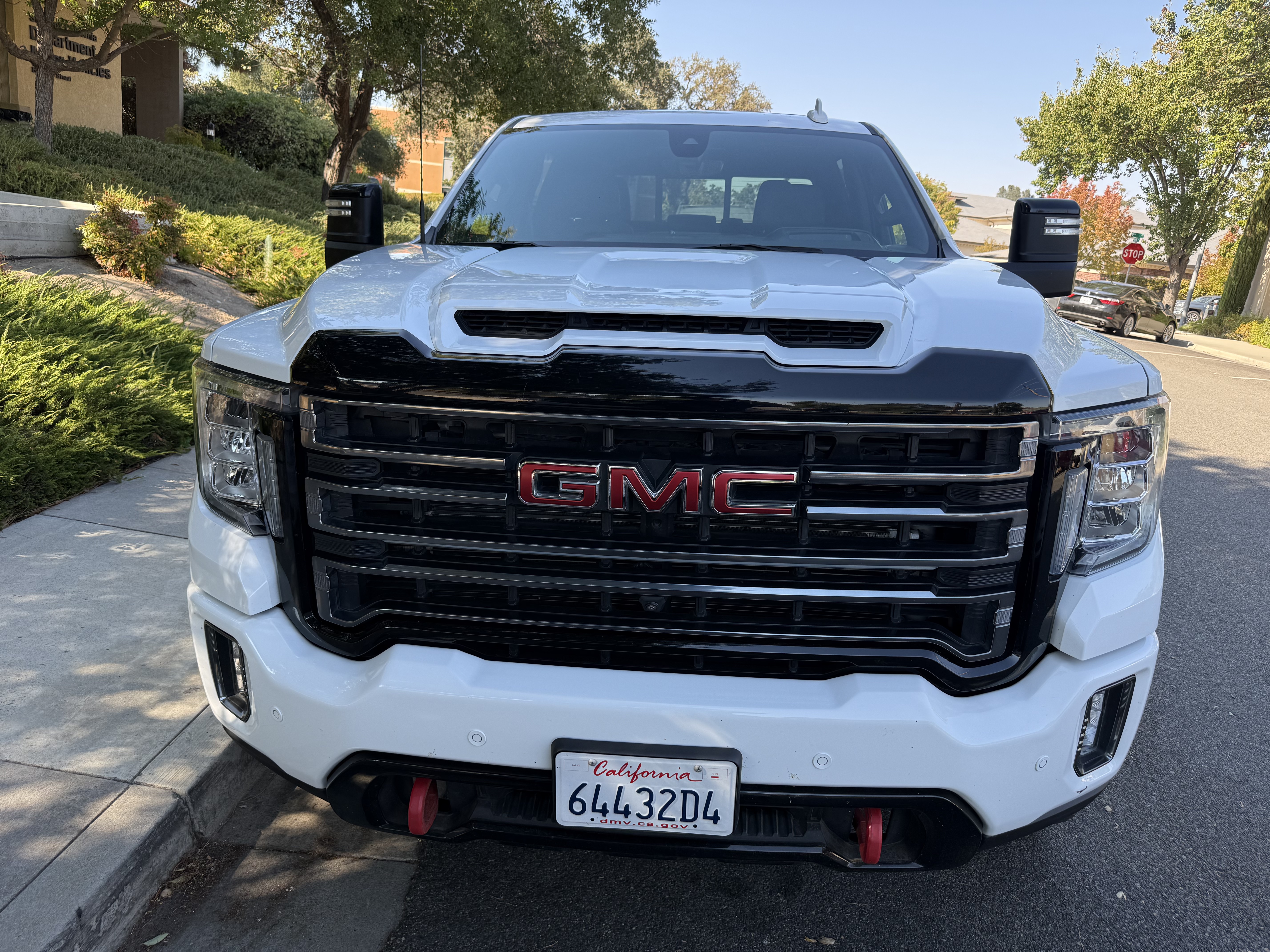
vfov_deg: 56.8
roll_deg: -7.0
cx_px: 635
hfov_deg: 71.6
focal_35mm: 24
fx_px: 881
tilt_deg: -14.4
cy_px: 476
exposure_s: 1/728
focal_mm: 6.76
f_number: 1.78
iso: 80
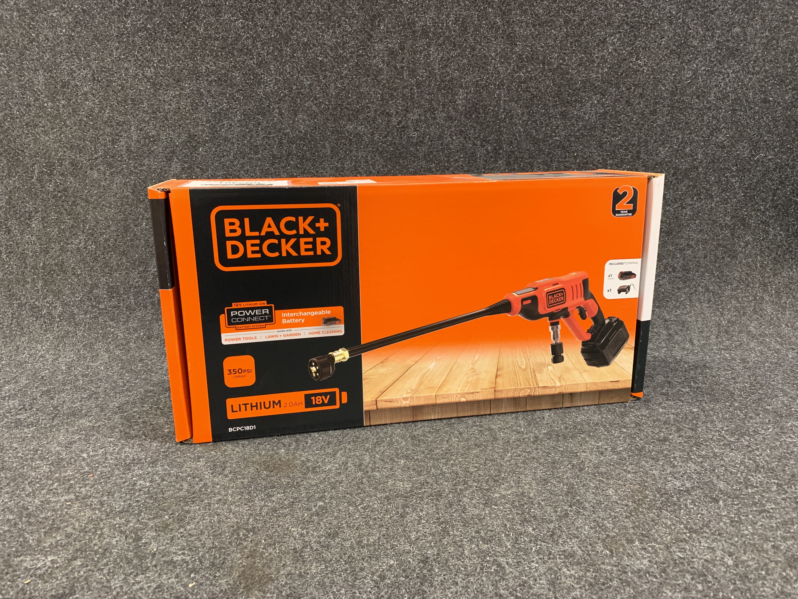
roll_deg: +0.6
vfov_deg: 53.1
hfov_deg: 67.3
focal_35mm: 26
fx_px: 599
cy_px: 300
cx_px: 399
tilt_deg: -14.9
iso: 320
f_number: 1.8
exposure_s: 1/60
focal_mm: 4.25
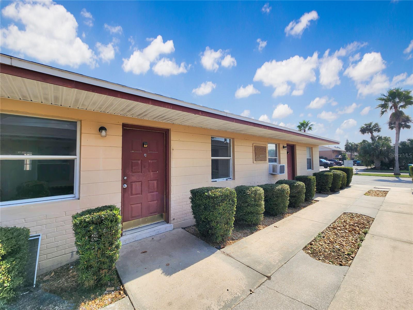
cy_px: 155
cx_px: 206
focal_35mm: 13
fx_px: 155
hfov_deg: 106.2
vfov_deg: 89.9
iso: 50
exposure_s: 1/2961
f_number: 2.2
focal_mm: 2.2
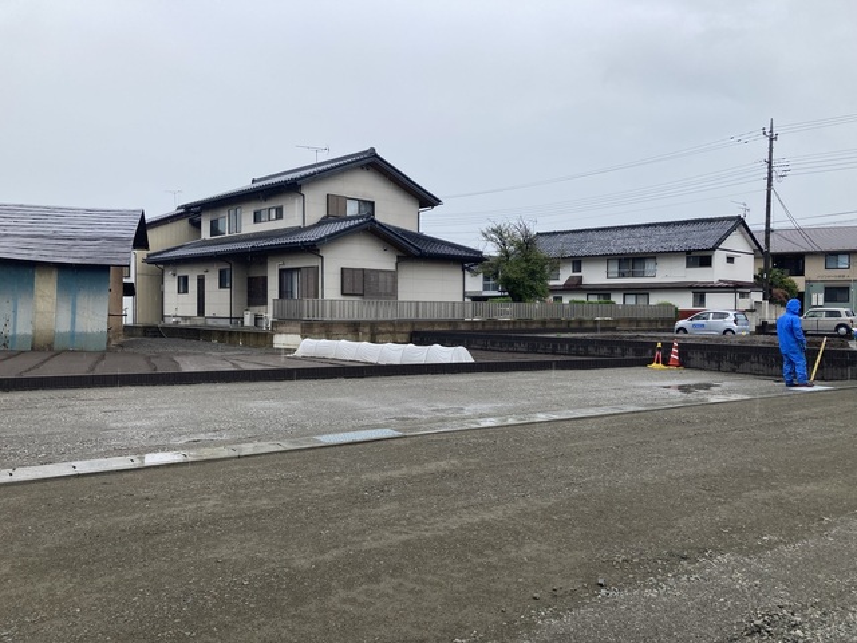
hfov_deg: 63.4
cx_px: 428
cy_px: 322
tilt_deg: +1.4
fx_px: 693
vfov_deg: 49.7
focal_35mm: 28
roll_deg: -0.5
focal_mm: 3.99
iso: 20
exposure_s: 1/484
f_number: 1.8
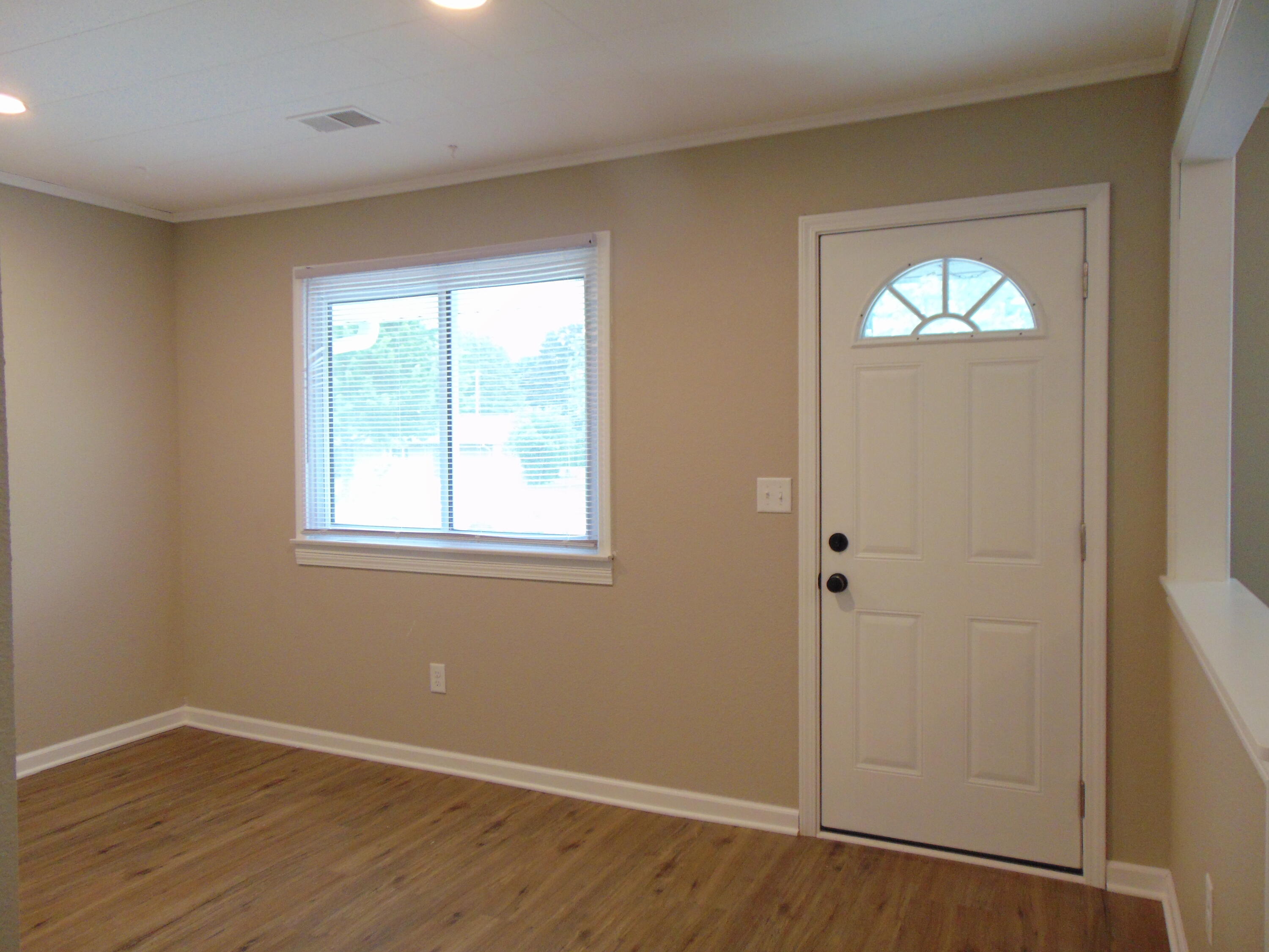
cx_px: 634
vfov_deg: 54.9
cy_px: 476
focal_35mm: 25
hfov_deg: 69.4
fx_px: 916
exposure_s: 1/40
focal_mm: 4.5
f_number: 3
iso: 200
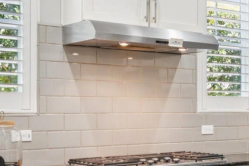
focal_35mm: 78
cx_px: 322
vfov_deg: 17.4
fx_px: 539
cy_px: 123
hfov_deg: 23.1
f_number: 8
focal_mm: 16
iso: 100
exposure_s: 1/4
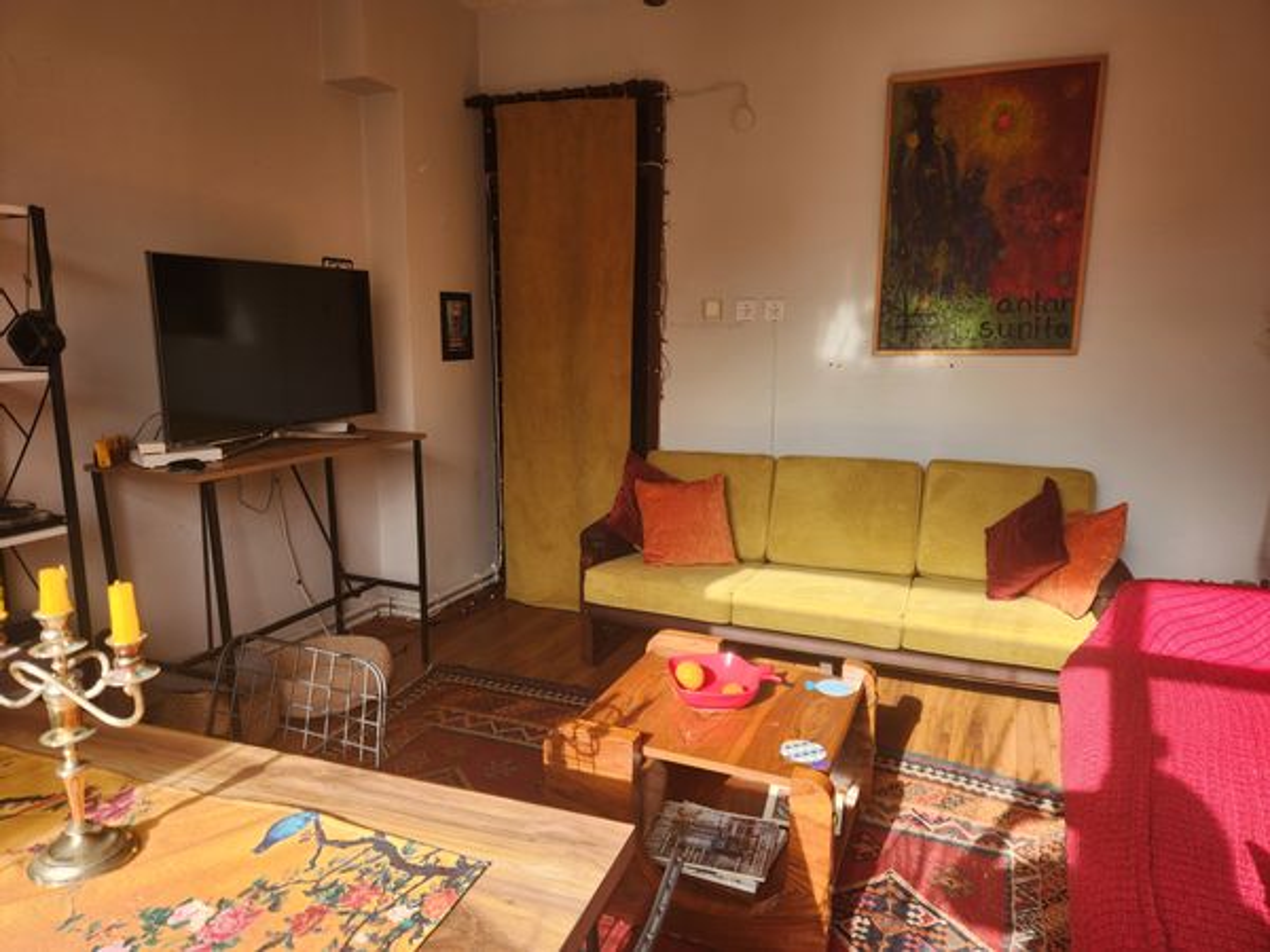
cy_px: 476
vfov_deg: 58.9
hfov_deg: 73.9
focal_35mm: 23
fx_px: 844
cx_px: 635
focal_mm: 5.4
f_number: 1.8
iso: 20
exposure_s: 1/205
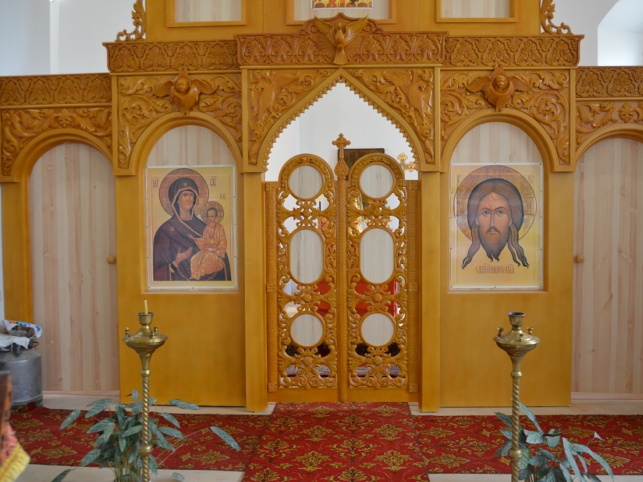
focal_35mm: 33
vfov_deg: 43.0
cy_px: 240
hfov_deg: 55.3
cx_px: 351
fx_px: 613
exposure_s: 1/40
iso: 800
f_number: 3.5
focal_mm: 20
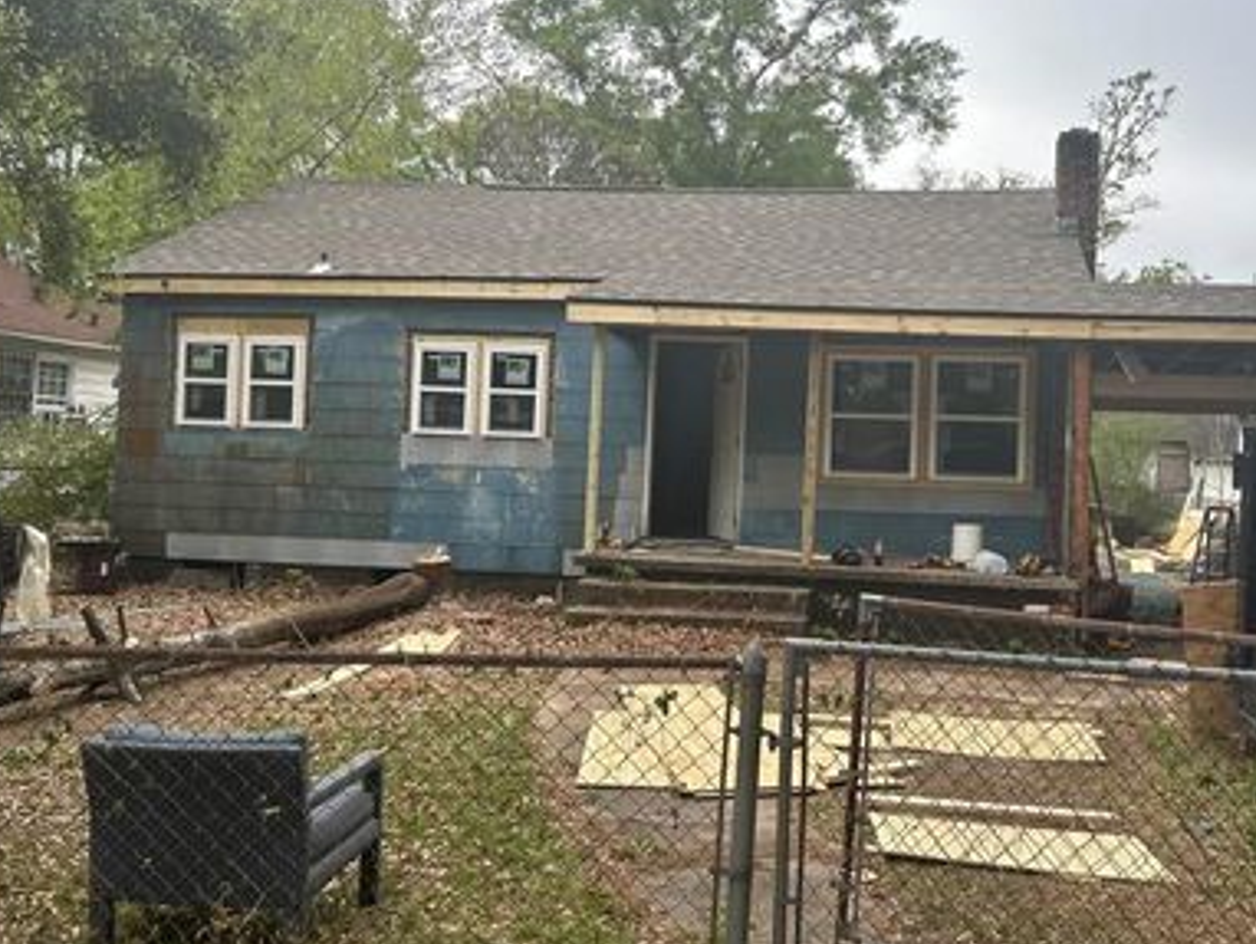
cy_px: 416
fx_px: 1234
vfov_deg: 41.8
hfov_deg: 53.4
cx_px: 773
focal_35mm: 34
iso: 50
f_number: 1.5
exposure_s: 1/723
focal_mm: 5.7
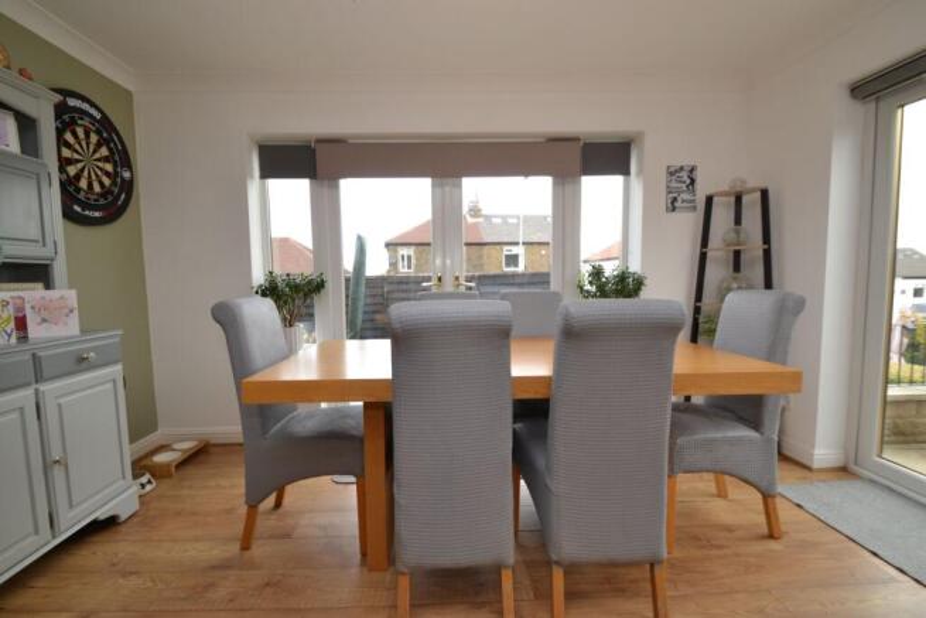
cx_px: 463
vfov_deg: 77.4
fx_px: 386
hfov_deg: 100.4
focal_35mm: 15
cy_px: 309
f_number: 5
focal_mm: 10
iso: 400
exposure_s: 1/100
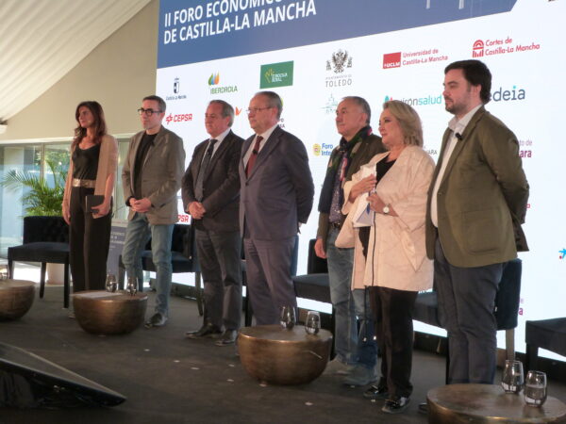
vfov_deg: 29.7
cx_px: 283
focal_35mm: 49
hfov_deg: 38.9
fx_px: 801
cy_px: 212
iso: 250
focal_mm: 8.7
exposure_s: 1/60
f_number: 3.2
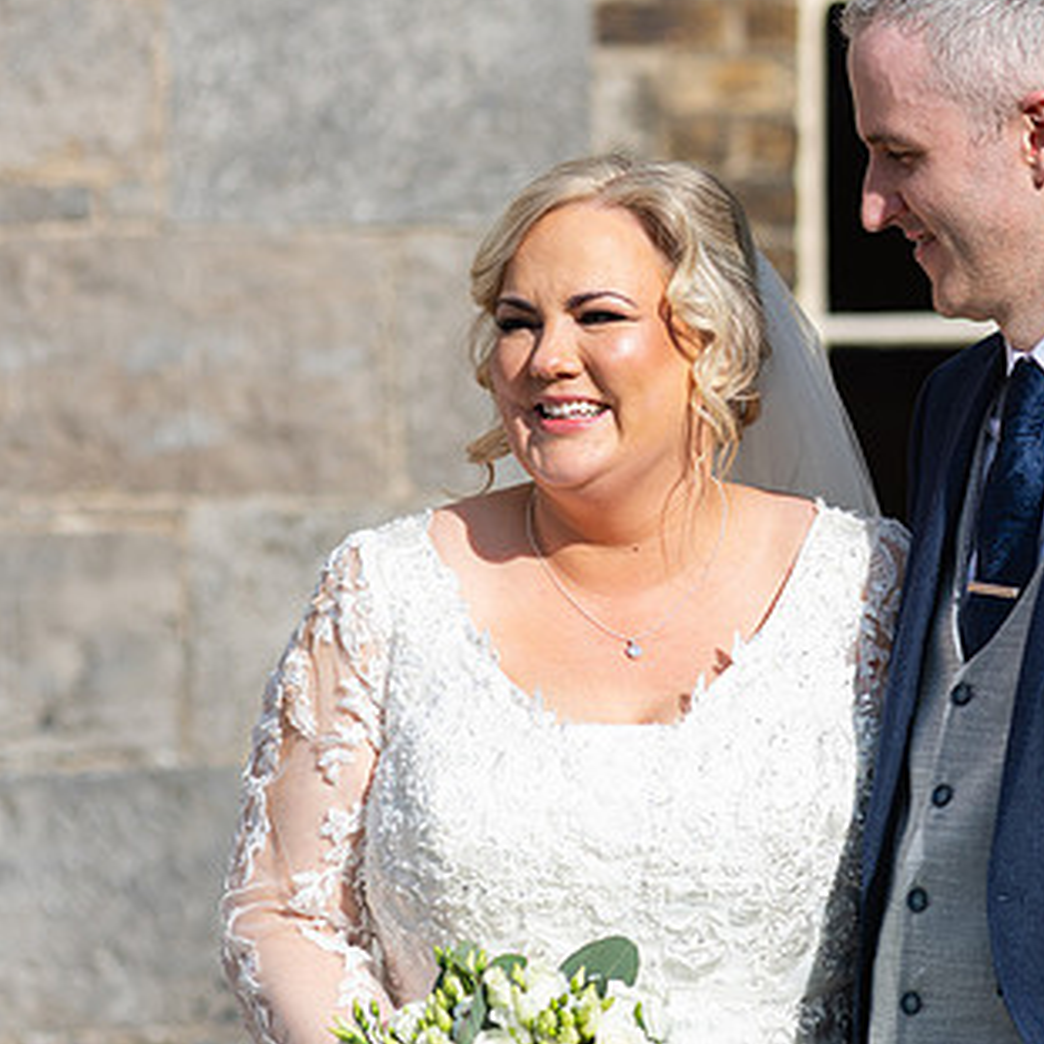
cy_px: 542
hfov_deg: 8.8
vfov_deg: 8.8
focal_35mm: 198
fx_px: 6756
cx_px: 752
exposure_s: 1/500
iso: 80
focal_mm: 125
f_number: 3.5
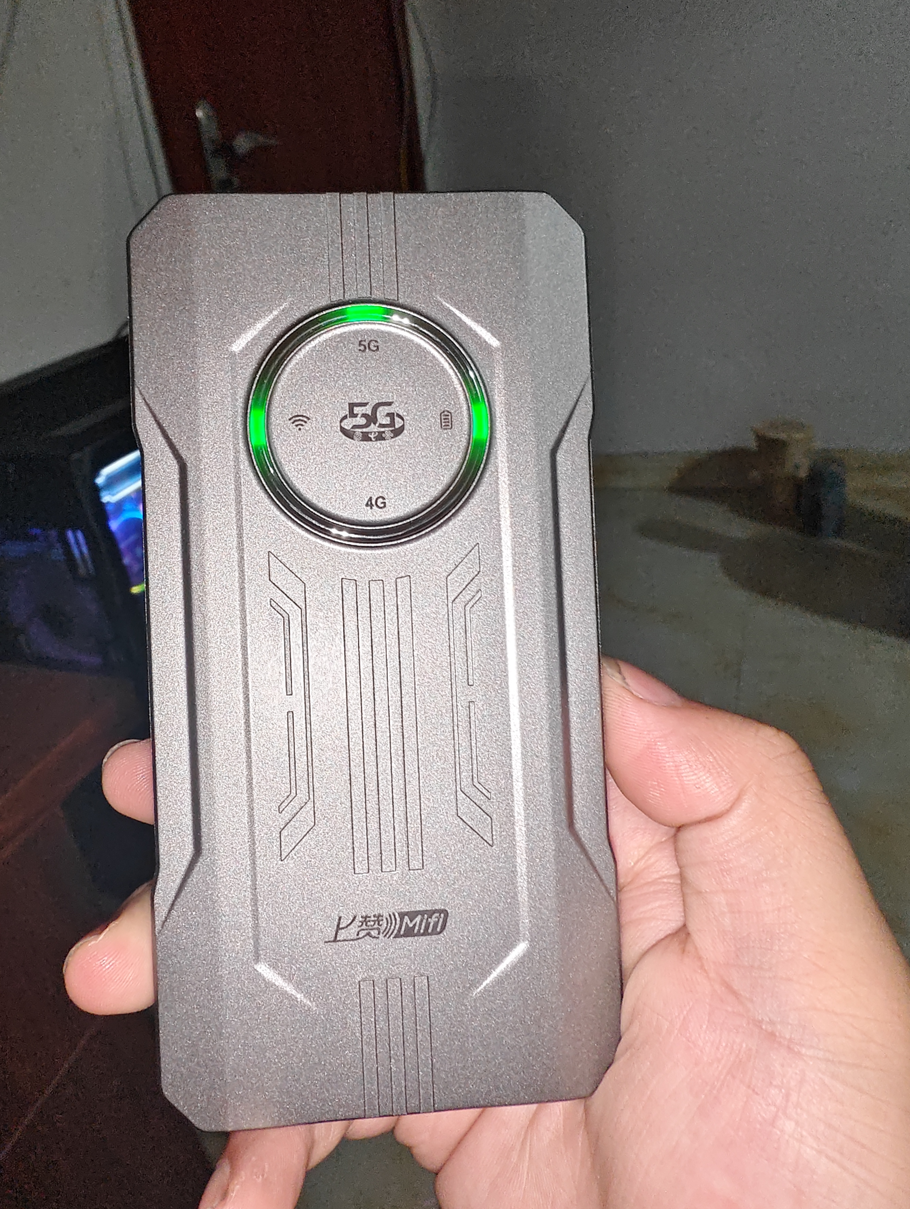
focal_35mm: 25
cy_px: 604
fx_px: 874
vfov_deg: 69.3
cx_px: 455
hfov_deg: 55.0
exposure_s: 1/33.3
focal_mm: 2.32
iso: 153
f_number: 2
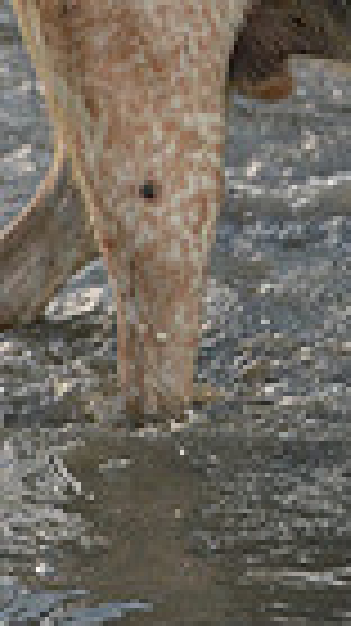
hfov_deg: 2.5
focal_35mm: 481
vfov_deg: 4.5
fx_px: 7973
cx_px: 945
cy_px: -68
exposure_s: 1/640
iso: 2500
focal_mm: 110
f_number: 2.8
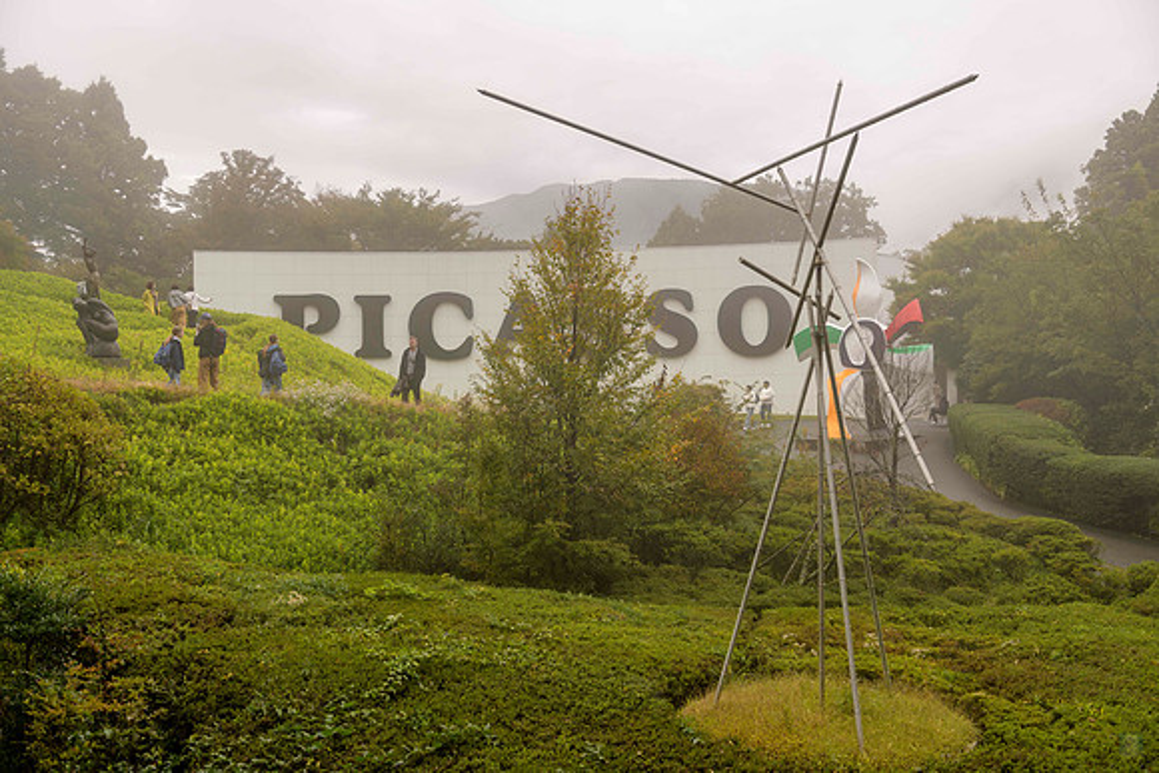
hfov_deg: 54.4
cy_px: 386
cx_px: 580
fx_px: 1127
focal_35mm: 35
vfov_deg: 37.9
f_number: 5.6
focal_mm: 35
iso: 64
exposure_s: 1/125
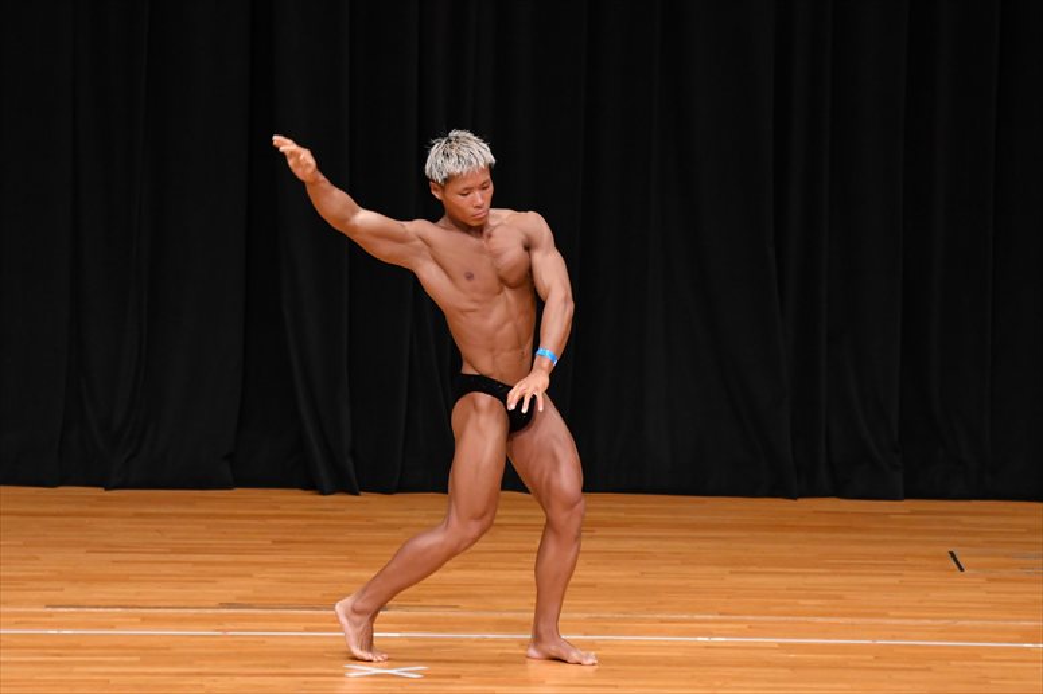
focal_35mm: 270
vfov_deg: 5.1
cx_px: 522
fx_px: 7819
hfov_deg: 7.6
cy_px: 347
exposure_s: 1/400
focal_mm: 180
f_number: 5.6
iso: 3200
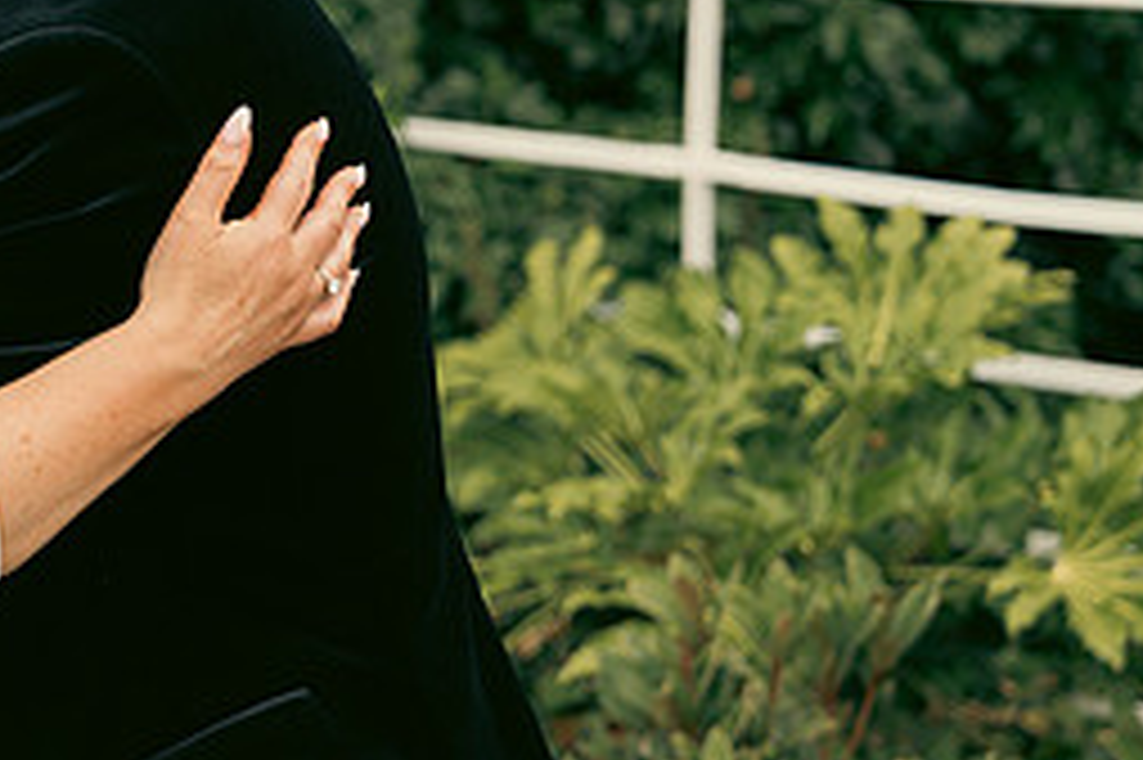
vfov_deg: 8.5
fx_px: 5077
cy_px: 124
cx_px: 58
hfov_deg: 12.7
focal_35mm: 160
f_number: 3.5
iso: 125
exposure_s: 1/400
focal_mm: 70
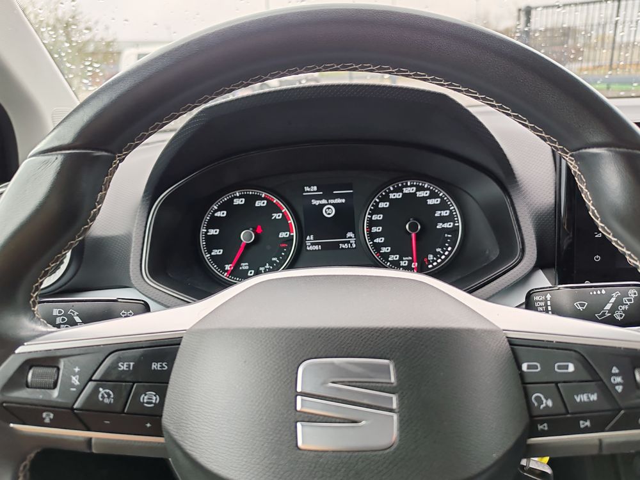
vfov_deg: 51.4
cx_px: 320
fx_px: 499
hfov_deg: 65.3
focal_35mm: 27
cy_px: 240
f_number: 1.9
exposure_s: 1/100
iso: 80
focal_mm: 6.12
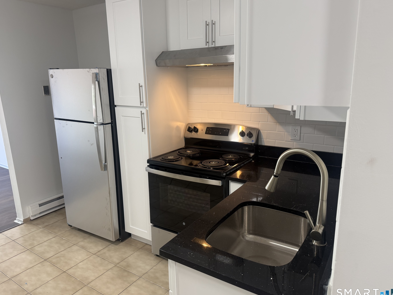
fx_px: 284
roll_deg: +1.8
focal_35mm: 25
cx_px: 193
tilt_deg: -13.5
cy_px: 146
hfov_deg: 69.4
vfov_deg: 54.9
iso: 160
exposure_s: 1/60
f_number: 1.78
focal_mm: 6.76
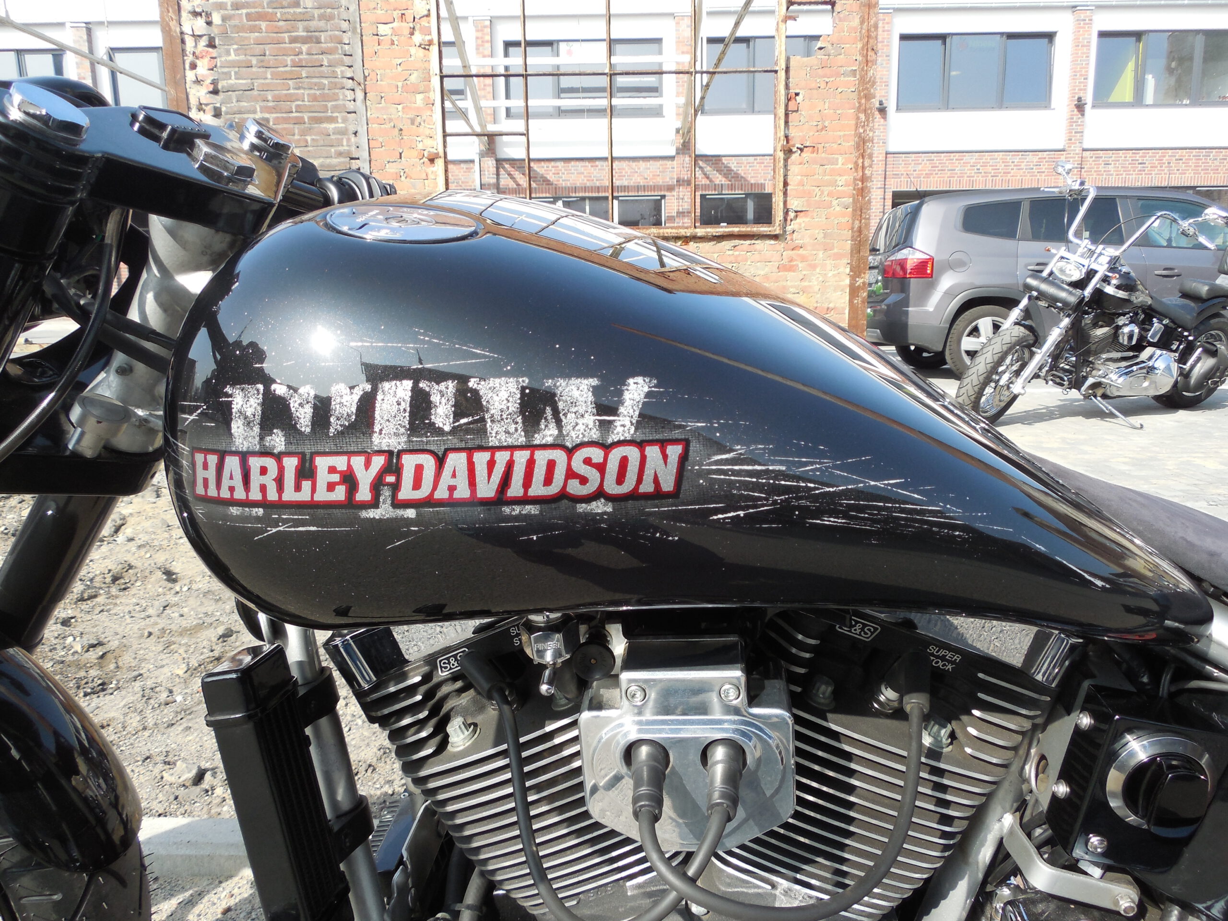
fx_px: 887
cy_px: 460
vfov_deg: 54.9
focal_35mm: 25
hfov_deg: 69.4
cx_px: 614
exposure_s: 1/400
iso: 125
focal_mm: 4.5
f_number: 3.3
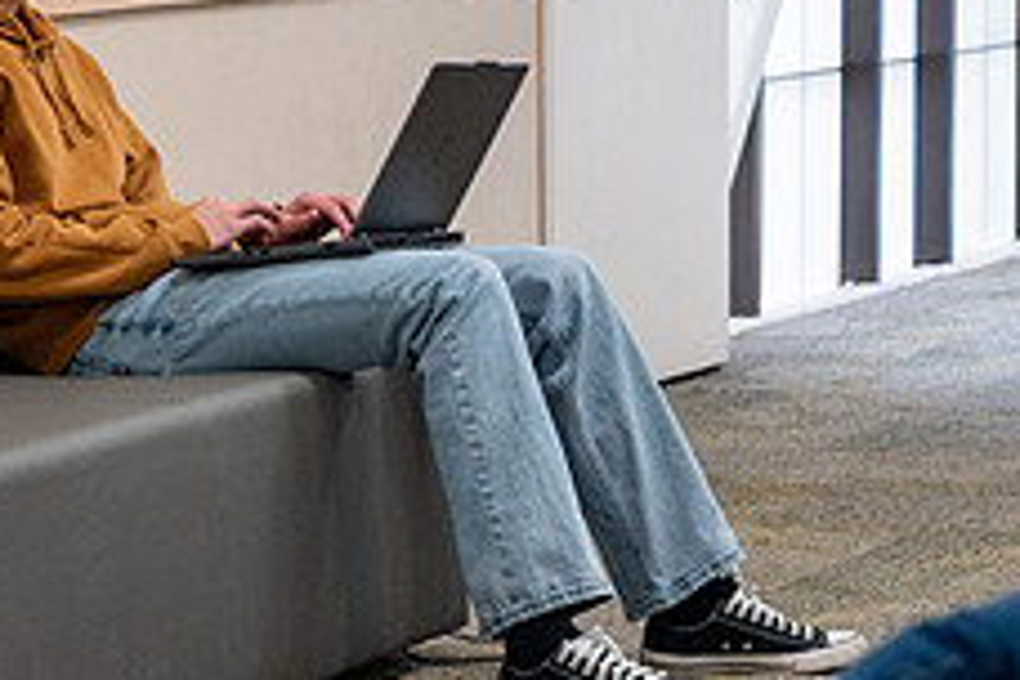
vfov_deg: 6.7
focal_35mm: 205
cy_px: 277
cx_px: 43
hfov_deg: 10.0
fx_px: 5808
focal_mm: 70
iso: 2000
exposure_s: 1/400
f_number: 4
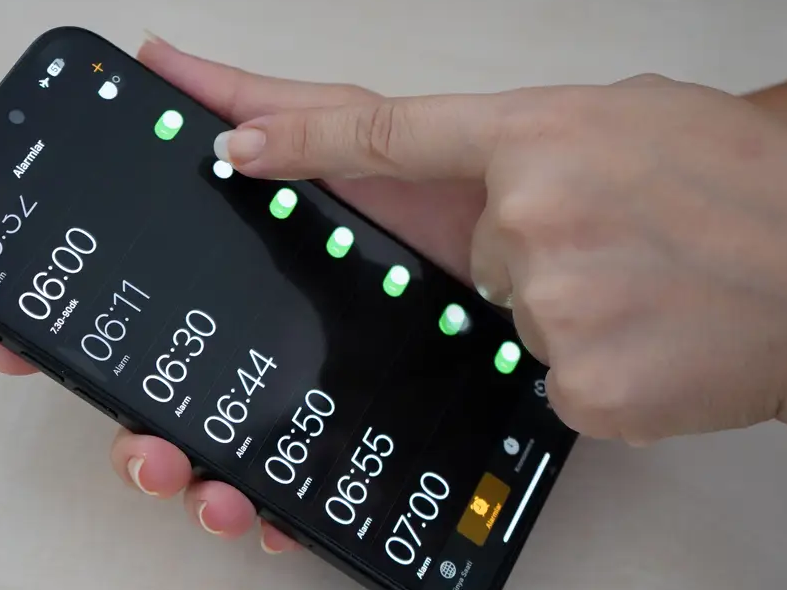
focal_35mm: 66
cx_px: 291
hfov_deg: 29.3
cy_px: 330
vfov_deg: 22.2
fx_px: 1500
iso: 6400
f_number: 4.5
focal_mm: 50
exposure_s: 1/160
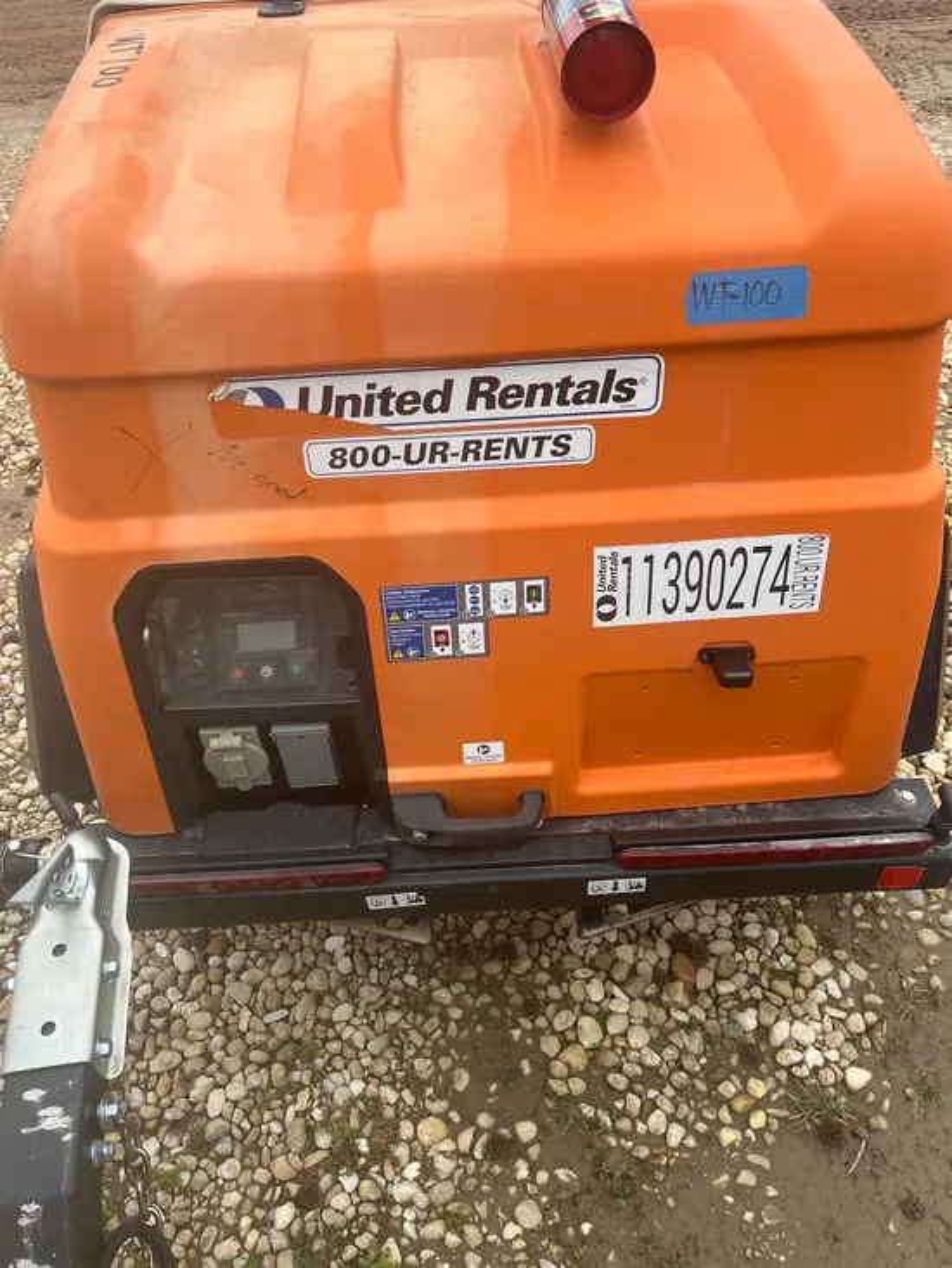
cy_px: 634
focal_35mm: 26
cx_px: 476
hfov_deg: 53.1
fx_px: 953
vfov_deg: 67.3
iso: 40
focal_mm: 5.1
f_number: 1.6
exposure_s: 1/259
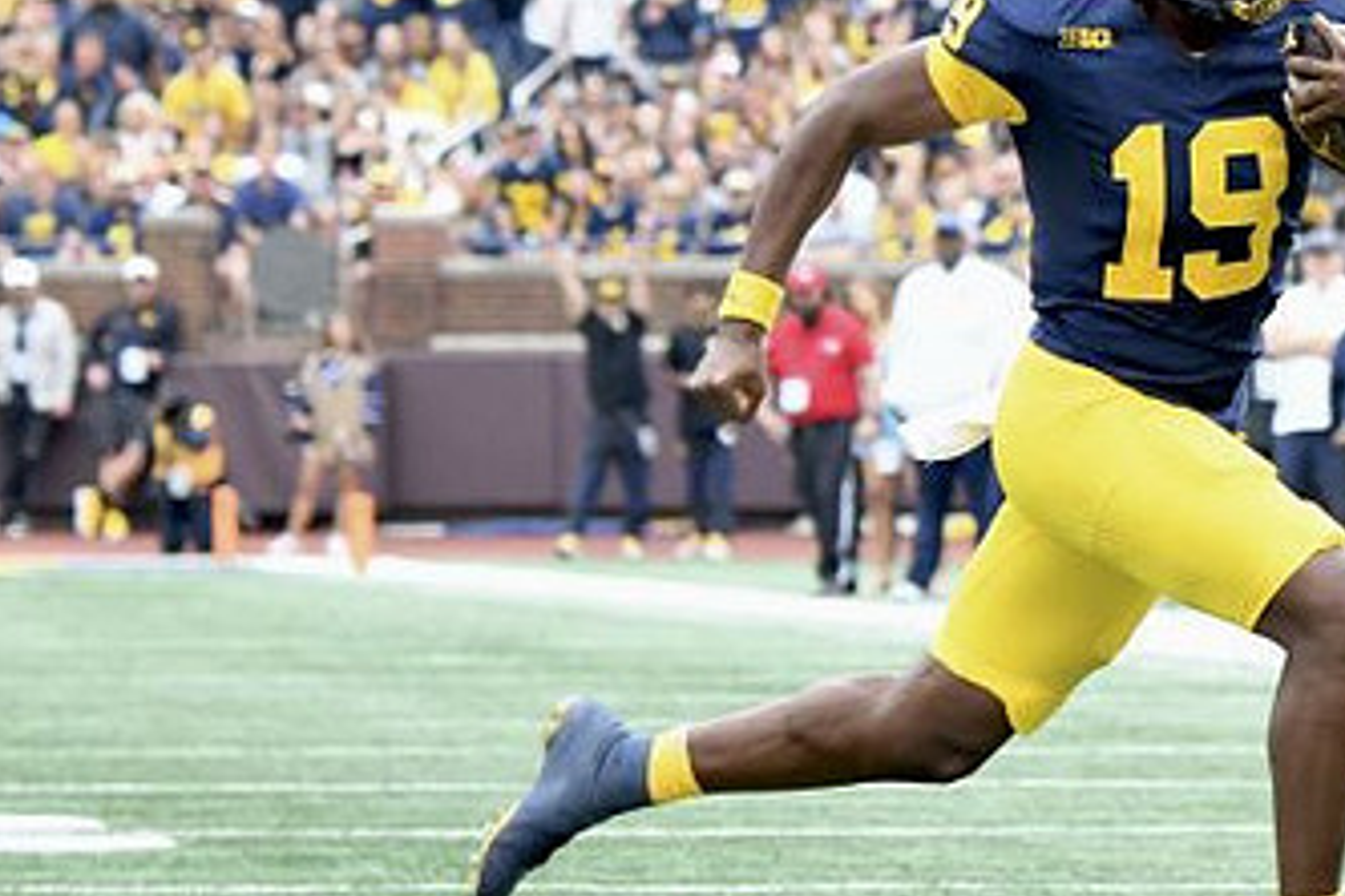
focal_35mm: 404
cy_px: 416
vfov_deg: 3.4
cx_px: 1155
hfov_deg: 5.1
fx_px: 15093
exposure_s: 1/1000
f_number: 5
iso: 1000
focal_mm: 155
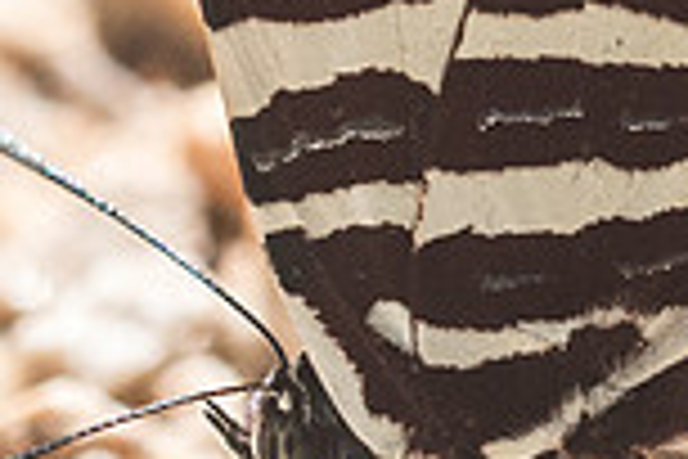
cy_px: 258
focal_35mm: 1721
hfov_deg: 1.2
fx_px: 32888
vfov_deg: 0.8
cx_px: 585
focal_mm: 150
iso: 640
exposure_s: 1/800
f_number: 5.6
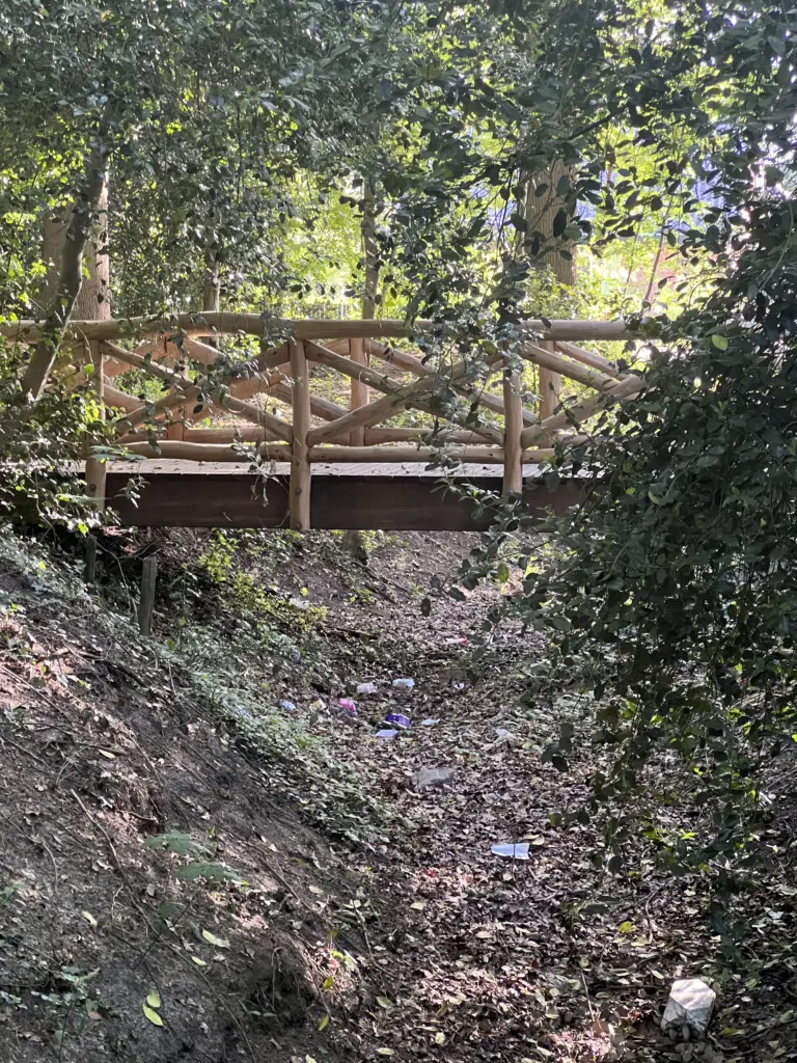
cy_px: 532
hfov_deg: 19.1
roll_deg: -0.3
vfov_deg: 25.3
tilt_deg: -5.1
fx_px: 2364
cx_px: 398
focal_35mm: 77
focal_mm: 9
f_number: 2.8
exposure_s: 1/60
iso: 640
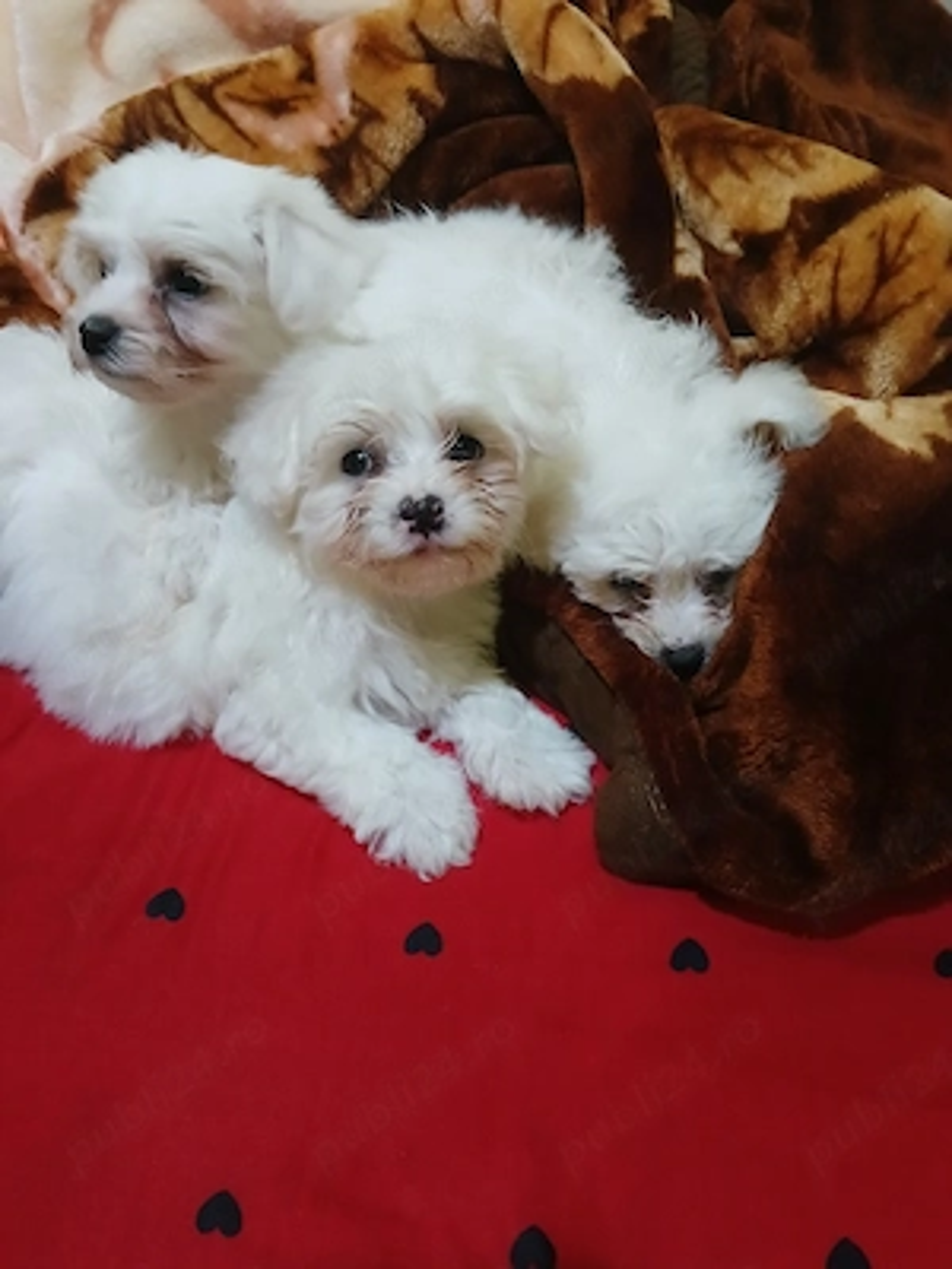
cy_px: 634
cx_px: 476
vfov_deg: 67.3
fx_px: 953
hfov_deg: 53.1
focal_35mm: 26
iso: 400
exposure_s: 1/25.1
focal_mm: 3.98
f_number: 1.8
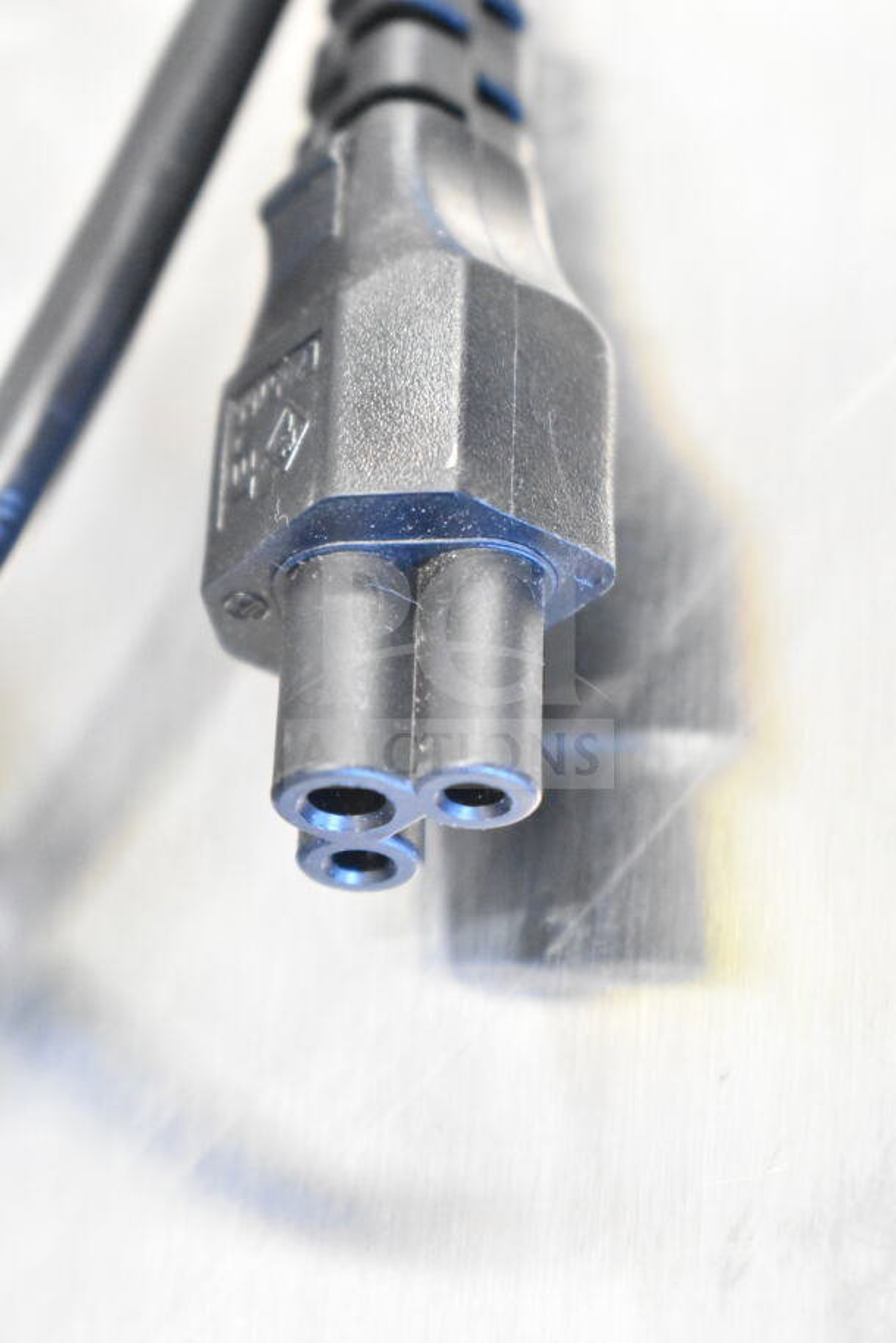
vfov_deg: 24.6
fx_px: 3077
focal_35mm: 82
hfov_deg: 16.6
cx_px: 448
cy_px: 672
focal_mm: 55
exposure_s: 1/100
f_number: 5.6
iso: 12800
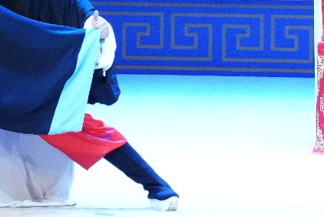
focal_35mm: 271
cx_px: 140
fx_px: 2440
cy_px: -80
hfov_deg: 7.6
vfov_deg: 5.0
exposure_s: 1/1250
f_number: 5.6
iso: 12800
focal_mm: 81
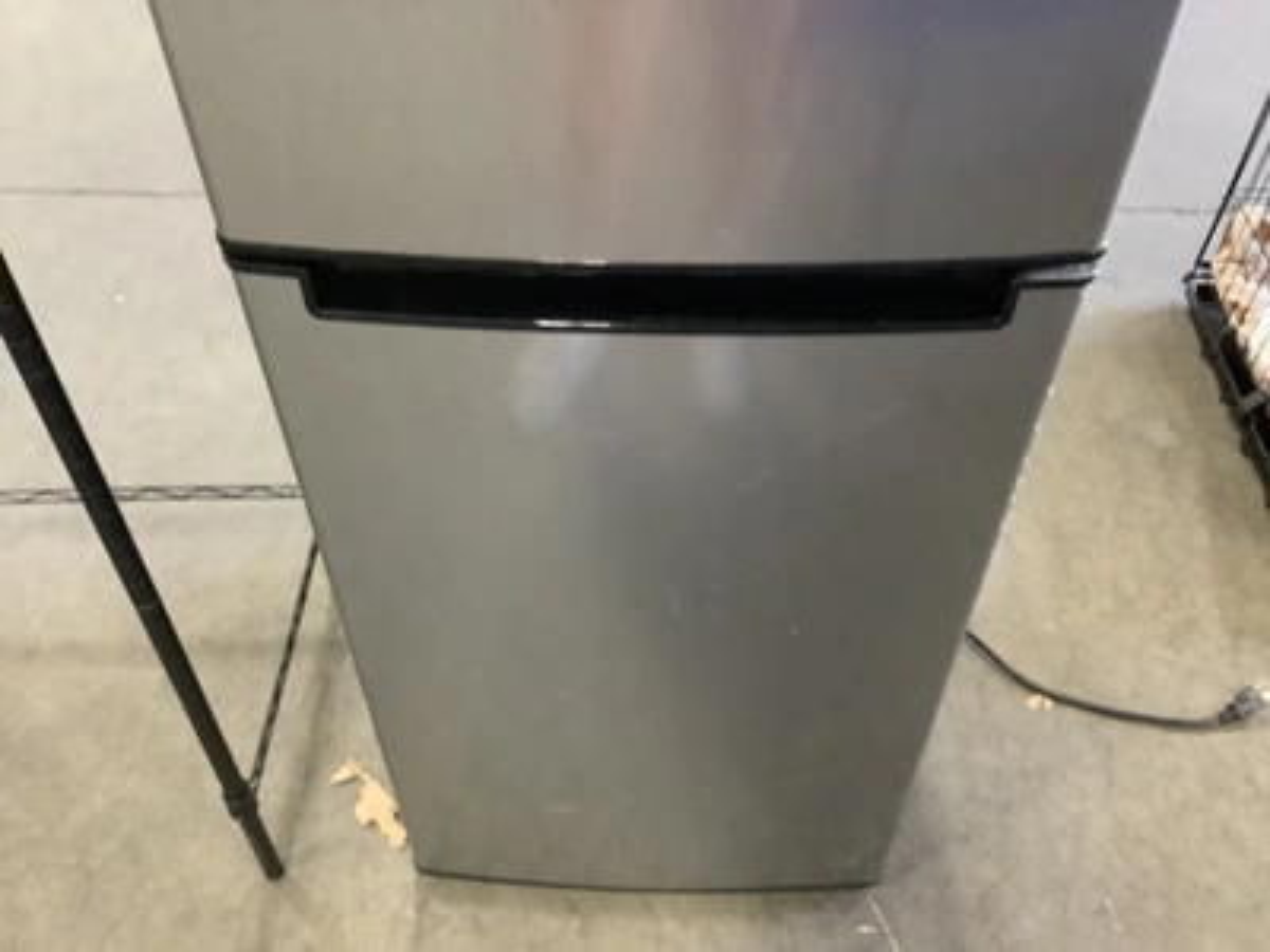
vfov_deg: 45.4
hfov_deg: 58.4
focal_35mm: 31
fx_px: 1137
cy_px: 476
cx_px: 635
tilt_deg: -48.3
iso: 640
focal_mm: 3.3
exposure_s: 1/30
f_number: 2.4
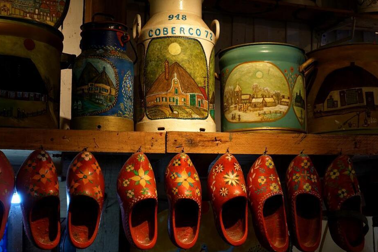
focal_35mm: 54
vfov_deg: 25.1
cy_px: 128
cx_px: 187
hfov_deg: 36.9
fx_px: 567
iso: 400
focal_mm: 19.29
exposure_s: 1/60
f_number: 2.8
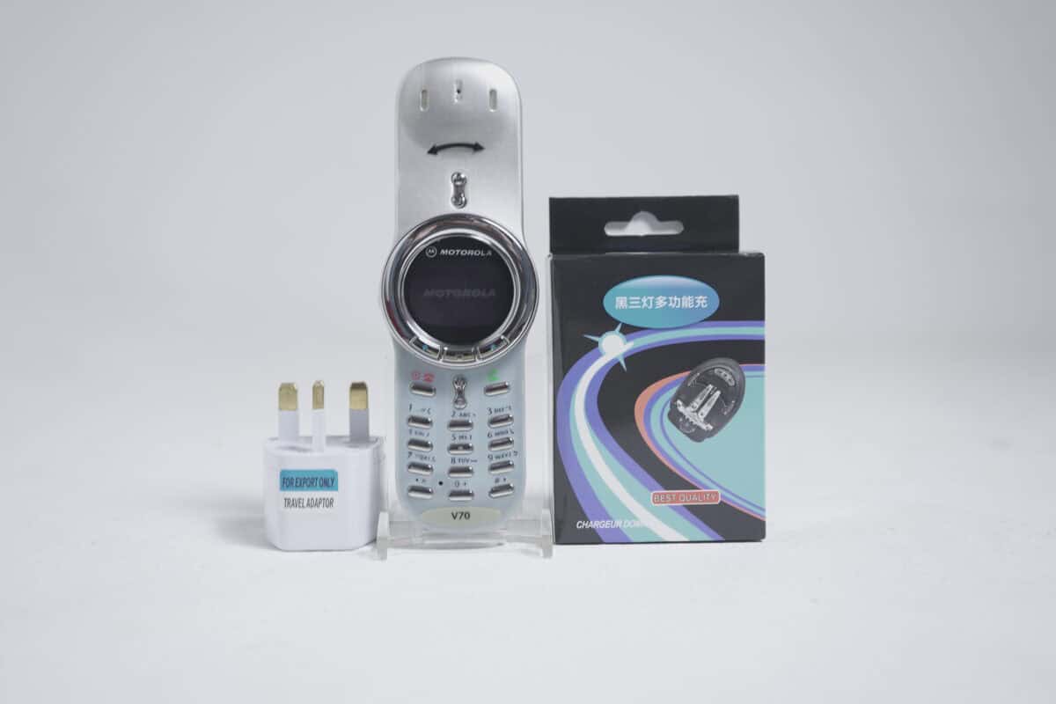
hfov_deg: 46.4
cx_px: 528
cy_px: 352
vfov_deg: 31.9
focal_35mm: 42
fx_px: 1232
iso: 100
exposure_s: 1/5
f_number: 5.6
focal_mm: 42
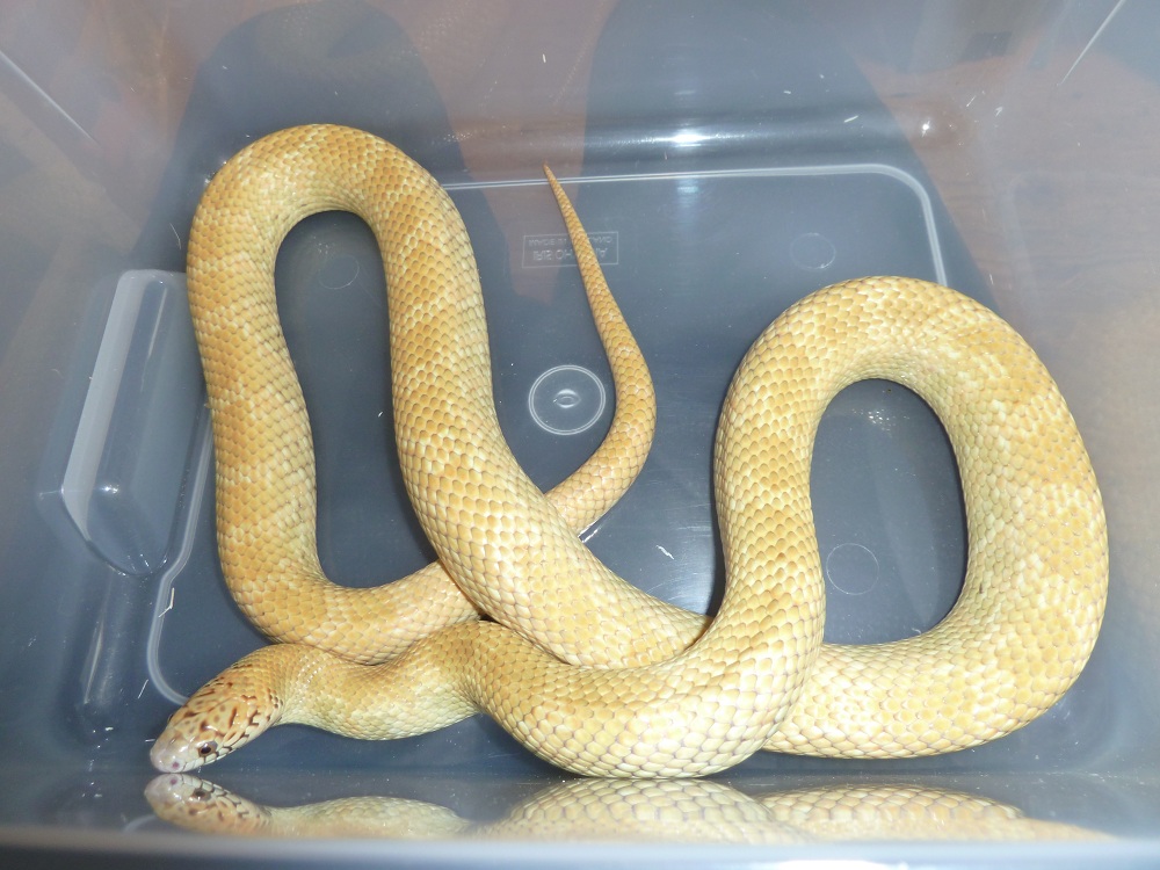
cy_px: 435
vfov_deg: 54.9
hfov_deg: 69.4
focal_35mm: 25
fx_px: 838
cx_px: 580
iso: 100
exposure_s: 1/30
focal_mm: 4.1
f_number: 3.3
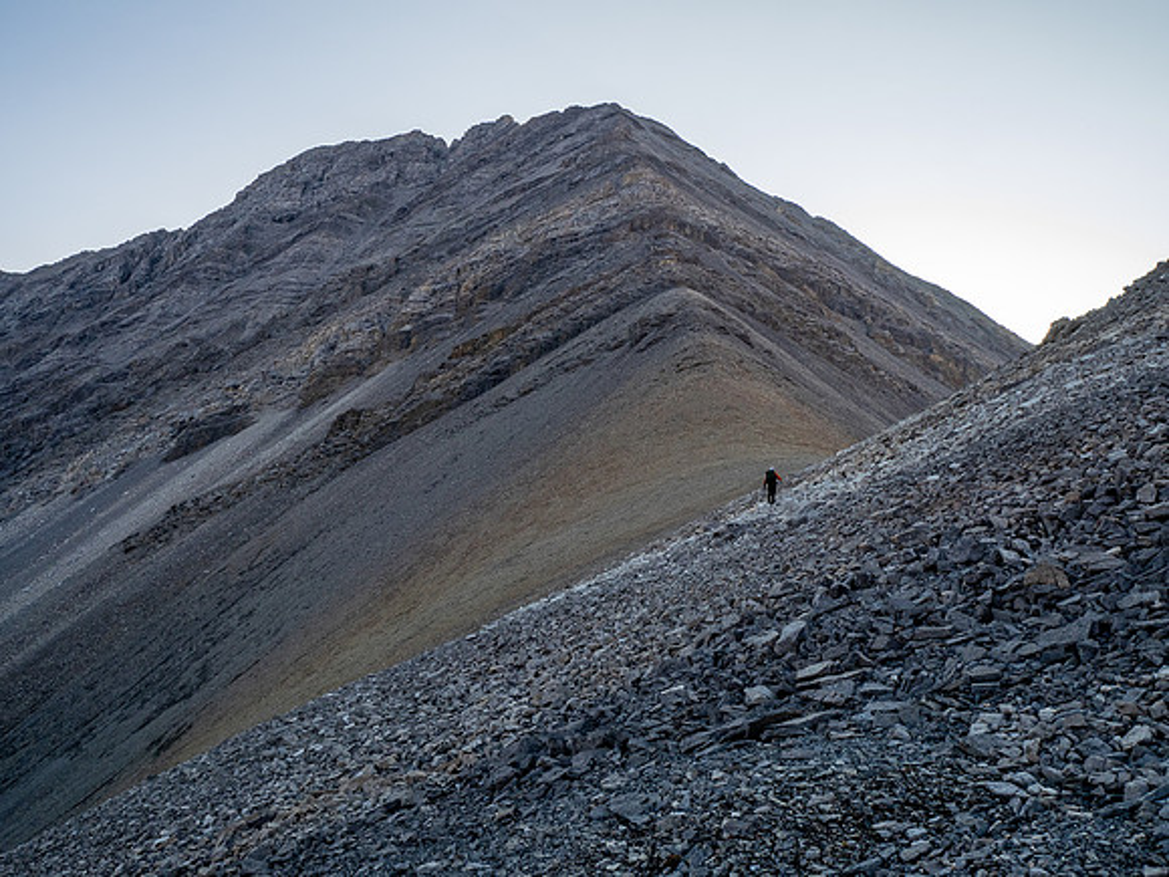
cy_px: 438
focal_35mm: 24
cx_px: 584
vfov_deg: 56.8
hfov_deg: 71.6
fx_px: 810
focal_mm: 12
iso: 200
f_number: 8
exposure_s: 1/200
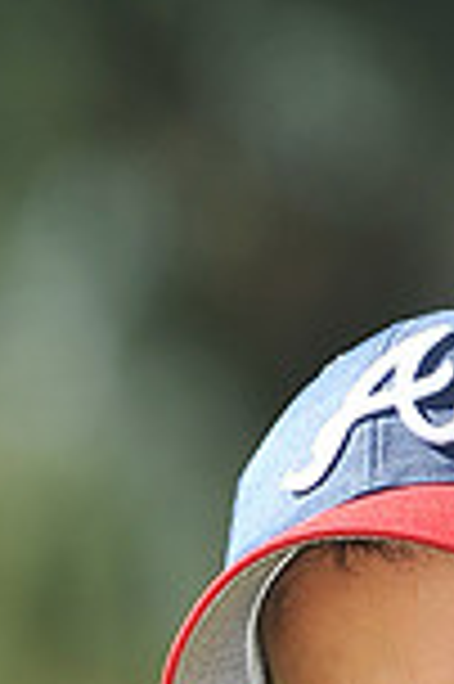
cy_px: 868
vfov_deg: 3.3
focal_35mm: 628
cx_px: 315
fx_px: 11906
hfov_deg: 2.2
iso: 200
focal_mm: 165
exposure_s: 1/800
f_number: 4.5
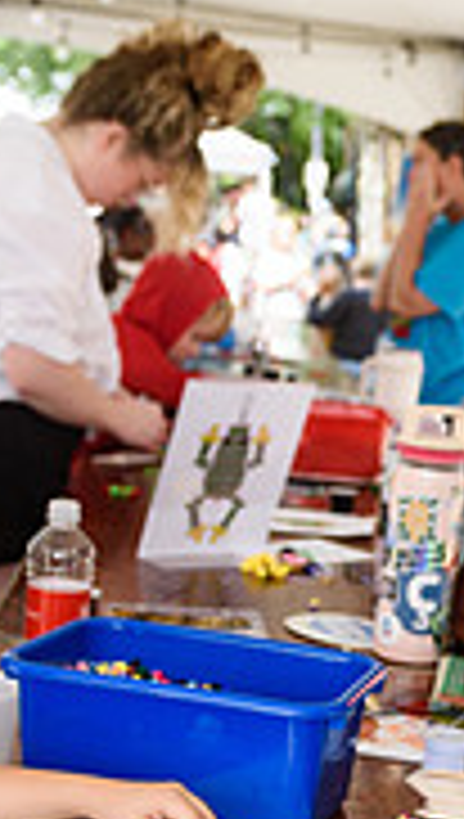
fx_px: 1742
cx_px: 441
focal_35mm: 80
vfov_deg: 26.2
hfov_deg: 15.0
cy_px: 601
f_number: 5
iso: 200
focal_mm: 24
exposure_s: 1/400
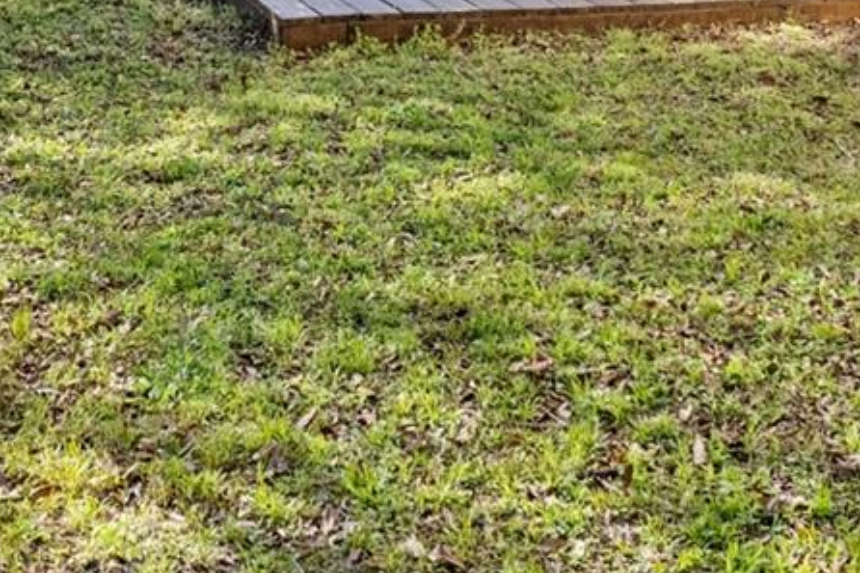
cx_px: 278
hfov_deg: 25.5
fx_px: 1886
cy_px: -329
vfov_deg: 15.7
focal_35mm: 79
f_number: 2.8
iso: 110
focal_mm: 8.38
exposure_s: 1/800
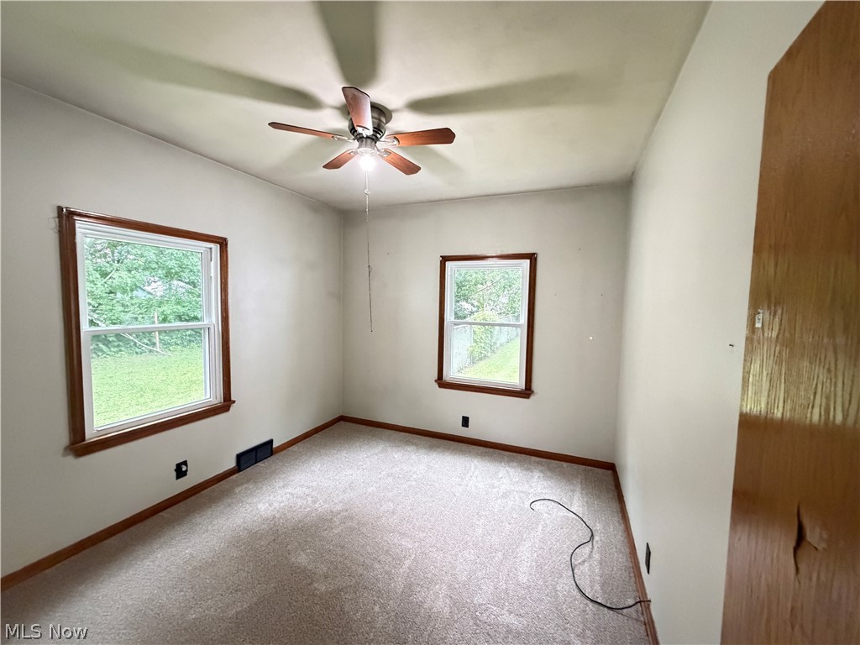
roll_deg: -1.2
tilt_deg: -4.4
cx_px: 430
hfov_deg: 102.1
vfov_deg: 85.7
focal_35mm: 14
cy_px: 322
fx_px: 348
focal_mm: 2.22
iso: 1000
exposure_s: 1/60
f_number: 2.2
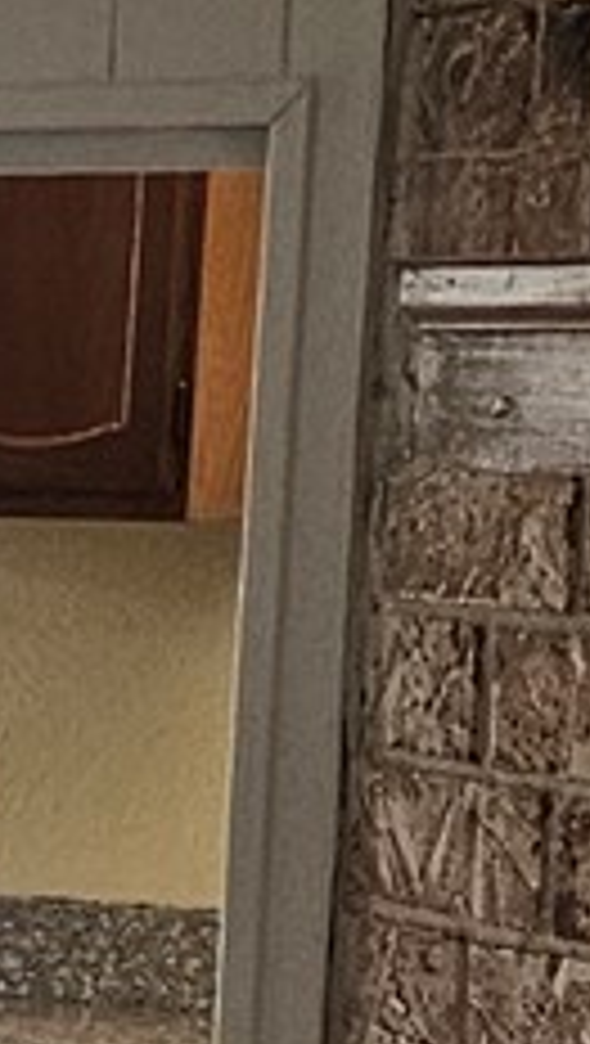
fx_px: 6129
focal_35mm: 221
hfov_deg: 4.8
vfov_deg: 9.7
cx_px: -2076
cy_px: 1035
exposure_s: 1/180
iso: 200
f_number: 1.7
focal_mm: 6.3
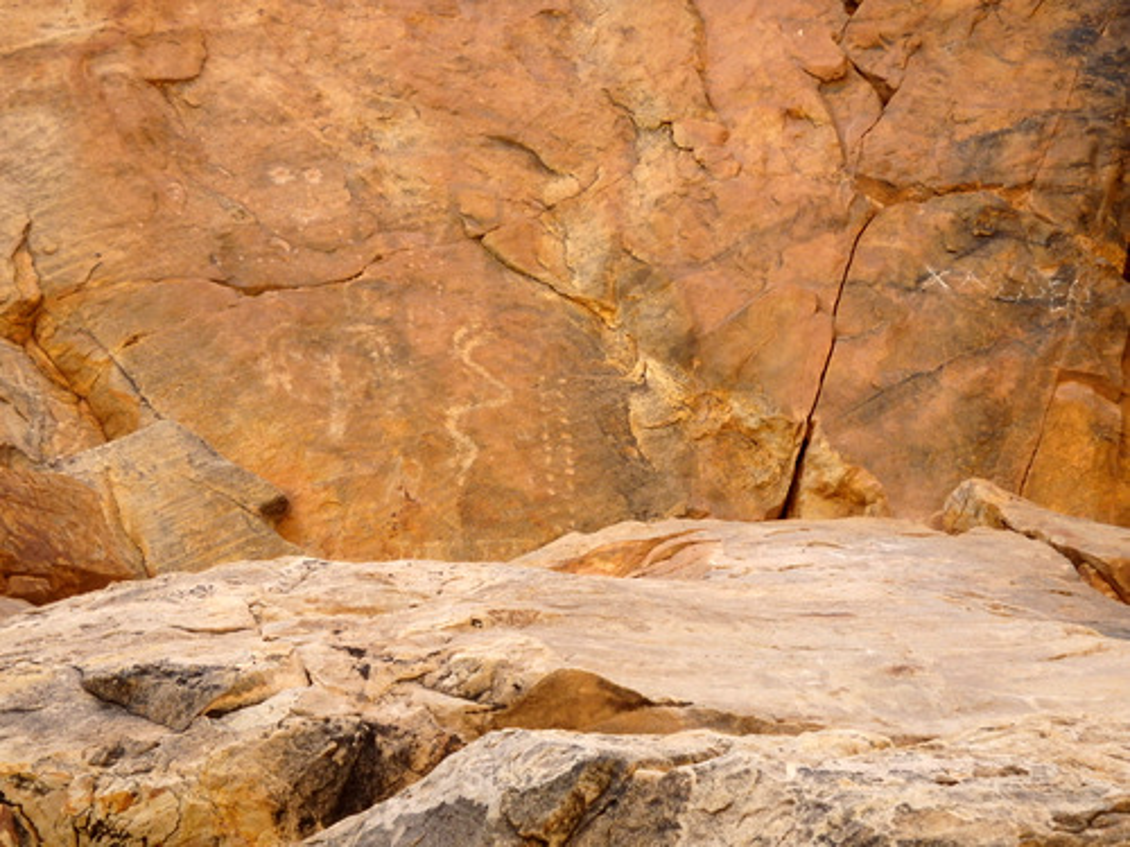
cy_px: 424
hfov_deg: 14.1
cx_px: 565
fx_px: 4570
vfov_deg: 10.6
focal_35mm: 140
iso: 200
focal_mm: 25
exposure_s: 1/160
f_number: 5.9
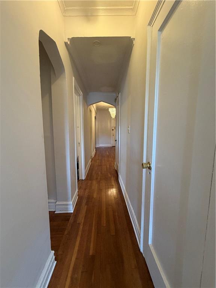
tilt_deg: -7.1
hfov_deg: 85.7
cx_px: 108
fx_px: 116
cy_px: 144
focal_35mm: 14
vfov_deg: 102.1
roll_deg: +0.8
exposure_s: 1/60
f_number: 2.2
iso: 250
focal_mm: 2.22
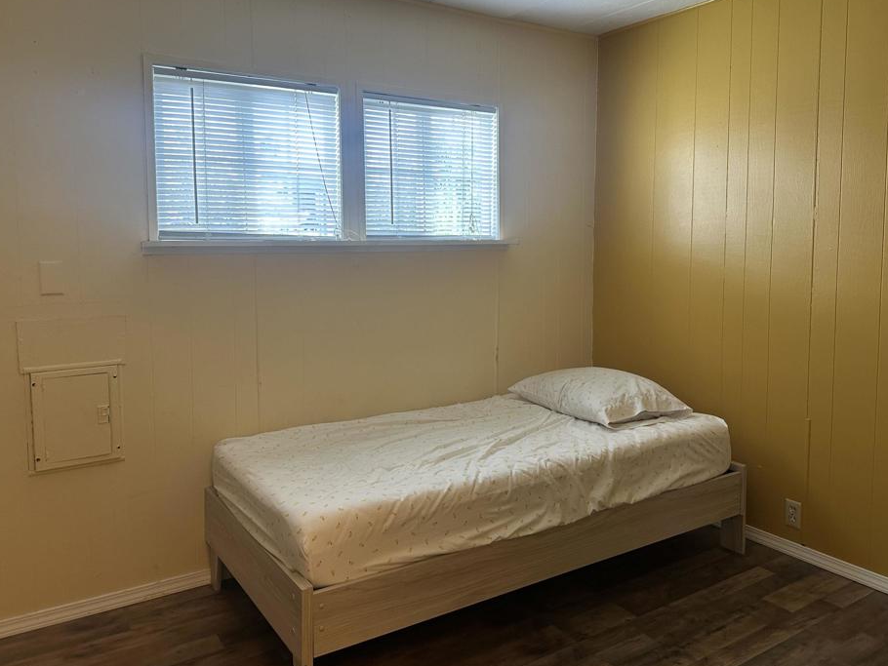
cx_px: 445
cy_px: 298
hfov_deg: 65.3
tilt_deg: -4.9
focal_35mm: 27
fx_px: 693
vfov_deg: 51.3
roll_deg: -0.3
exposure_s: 1/60
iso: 160
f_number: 1.78
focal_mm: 6.86
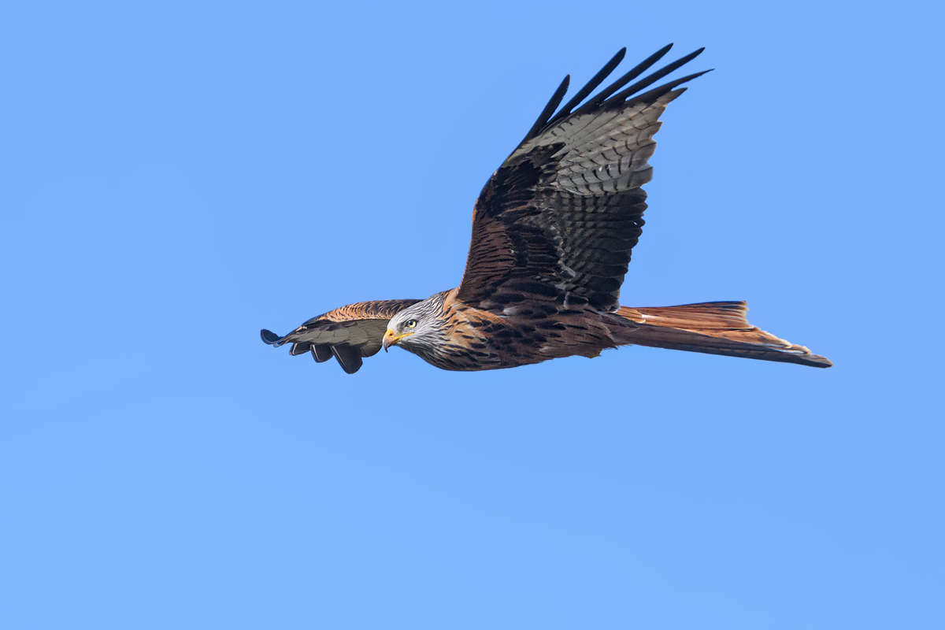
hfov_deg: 2.3
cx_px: 472
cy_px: 315
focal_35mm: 900
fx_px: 23623
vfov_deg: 1.5
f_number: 7.1
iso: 400
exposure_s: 1/2000
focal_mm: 600
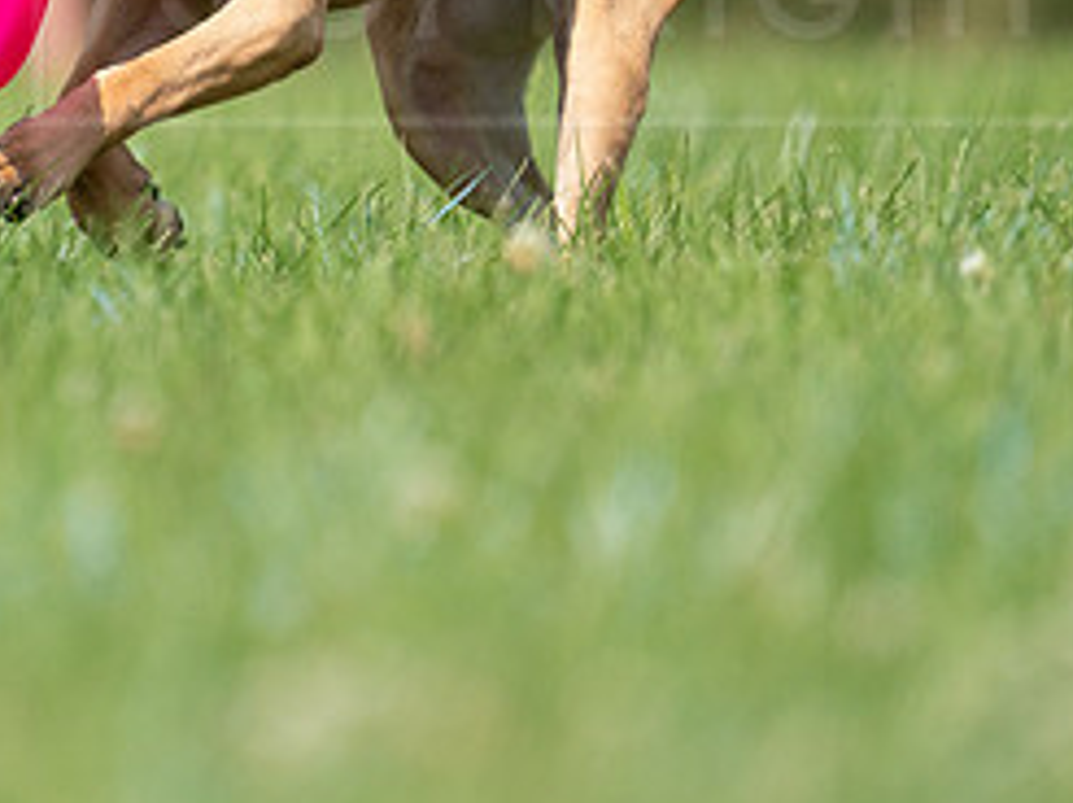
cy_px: 59
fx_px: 42146
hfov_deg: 1.5
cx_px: 449
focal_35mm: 1361
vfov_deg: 1.1
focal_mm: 600
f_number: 6.3
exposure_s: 1/4000
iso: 1000
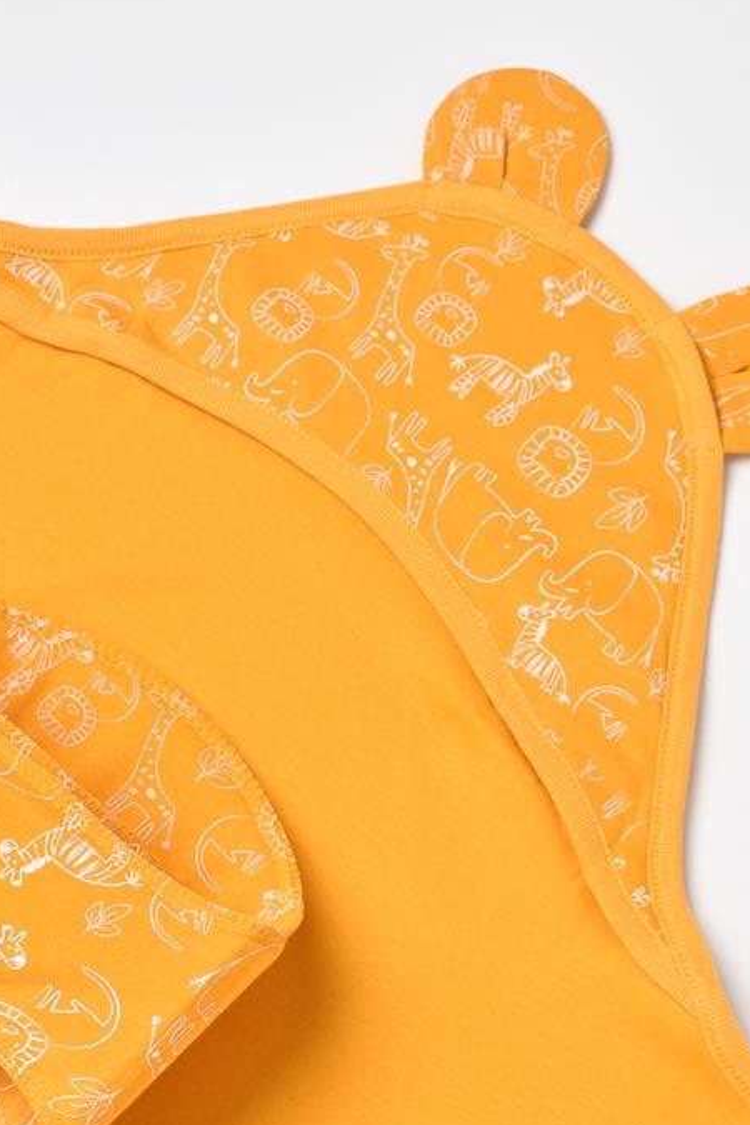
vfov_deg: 21.4
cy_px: 752
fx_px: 2969
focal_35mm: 95
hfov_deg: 14.4
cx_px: 332
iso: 100
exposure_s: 1/125
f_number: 9
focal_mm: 31
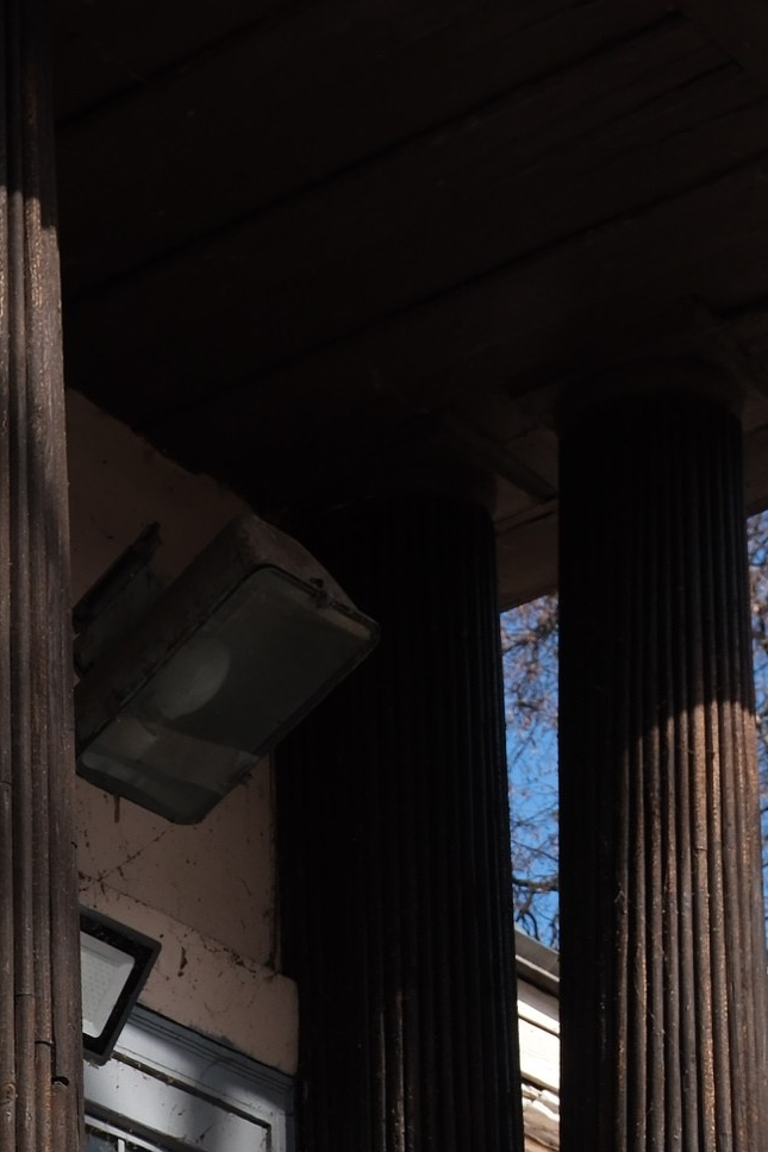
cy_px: 2030
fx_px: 3937
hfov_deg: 10.7
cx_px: -454
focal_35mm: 123
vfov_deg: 14.7
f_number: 5
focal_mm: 20.8
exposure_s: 1/450
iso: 125
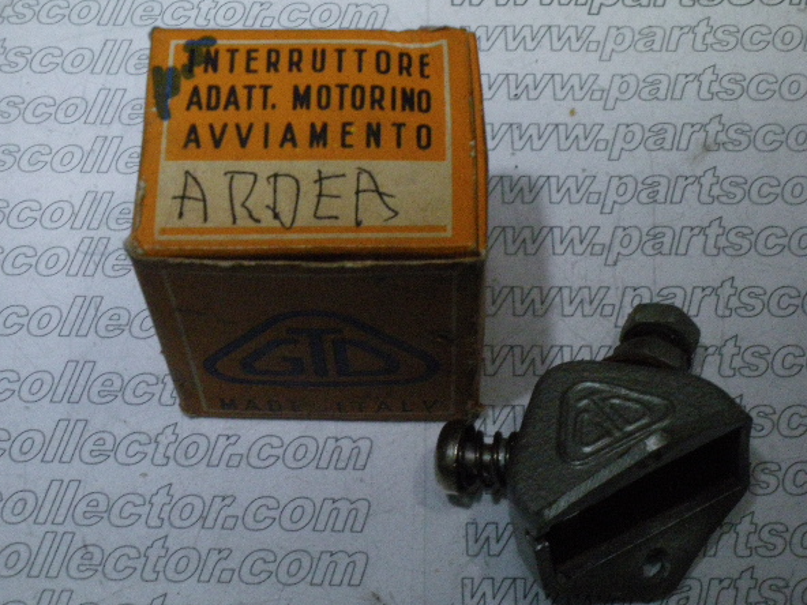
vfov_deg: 21.9
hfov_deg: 29.0
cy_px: 319
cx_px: 414
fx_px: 1562
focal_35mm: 67
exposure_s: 1/40
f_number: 4.6
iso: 800
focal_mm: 11.1
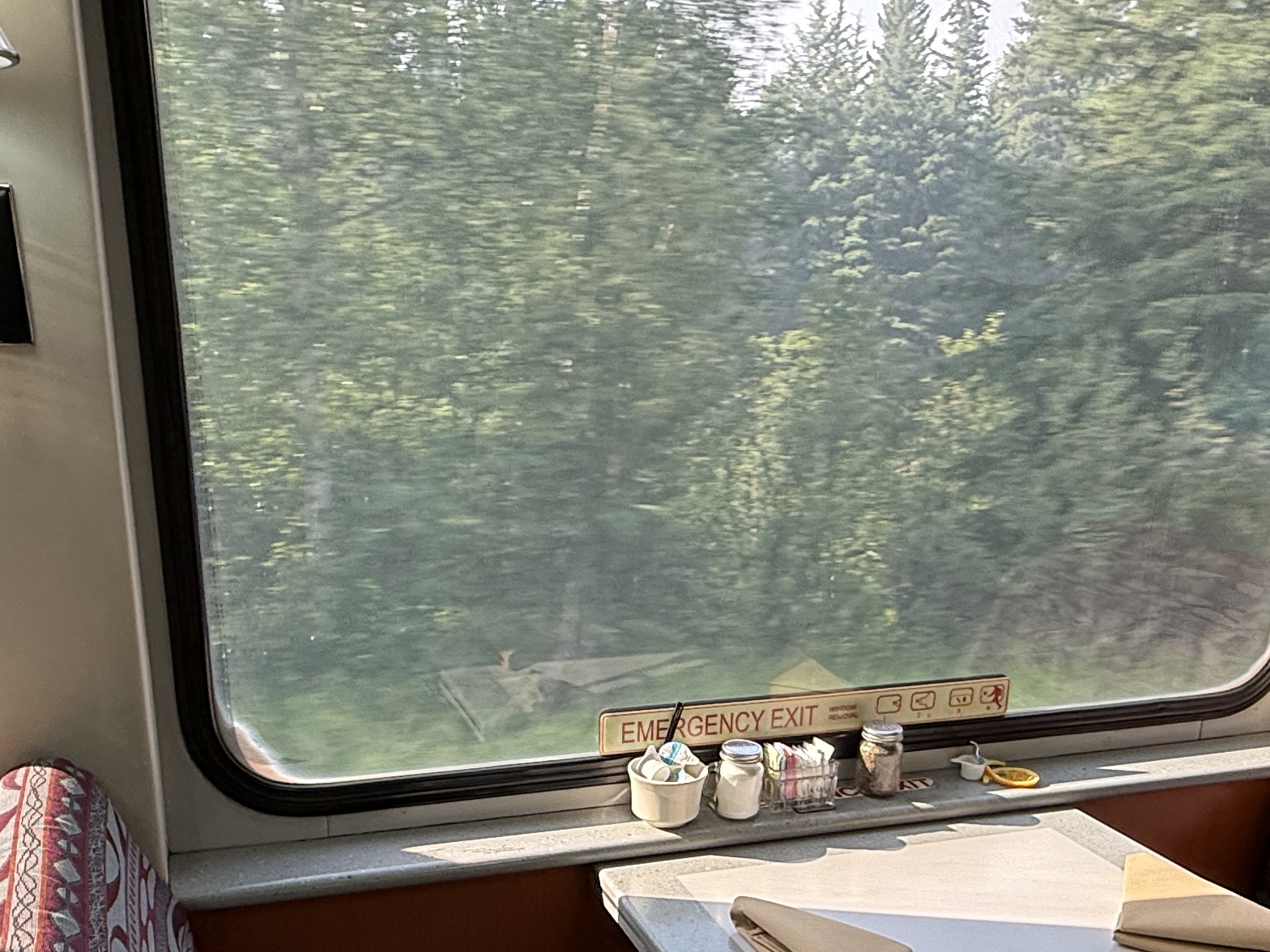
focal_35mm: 36
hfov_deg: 51.3
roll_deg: -1.6
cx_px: 609
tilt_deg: -17.8
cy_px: 770
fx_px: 1321
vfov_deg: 38.1
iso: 100
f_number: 2.2
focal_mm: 2.22
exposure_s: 1/120
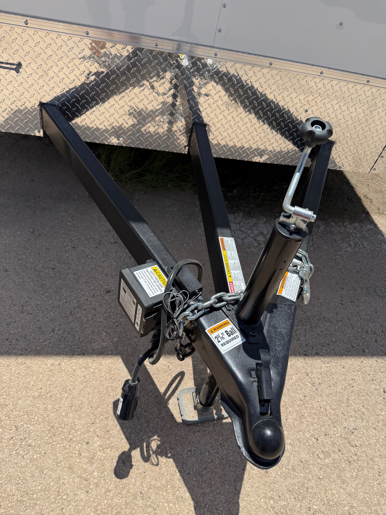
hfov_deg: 56.8
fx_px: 357
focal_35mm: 24
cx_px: 193
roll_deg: -12.9
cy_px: 258
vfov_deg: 71.6
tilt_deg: -44.5
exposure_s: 1/6711
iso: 80
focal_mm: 6.76
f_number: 1.78
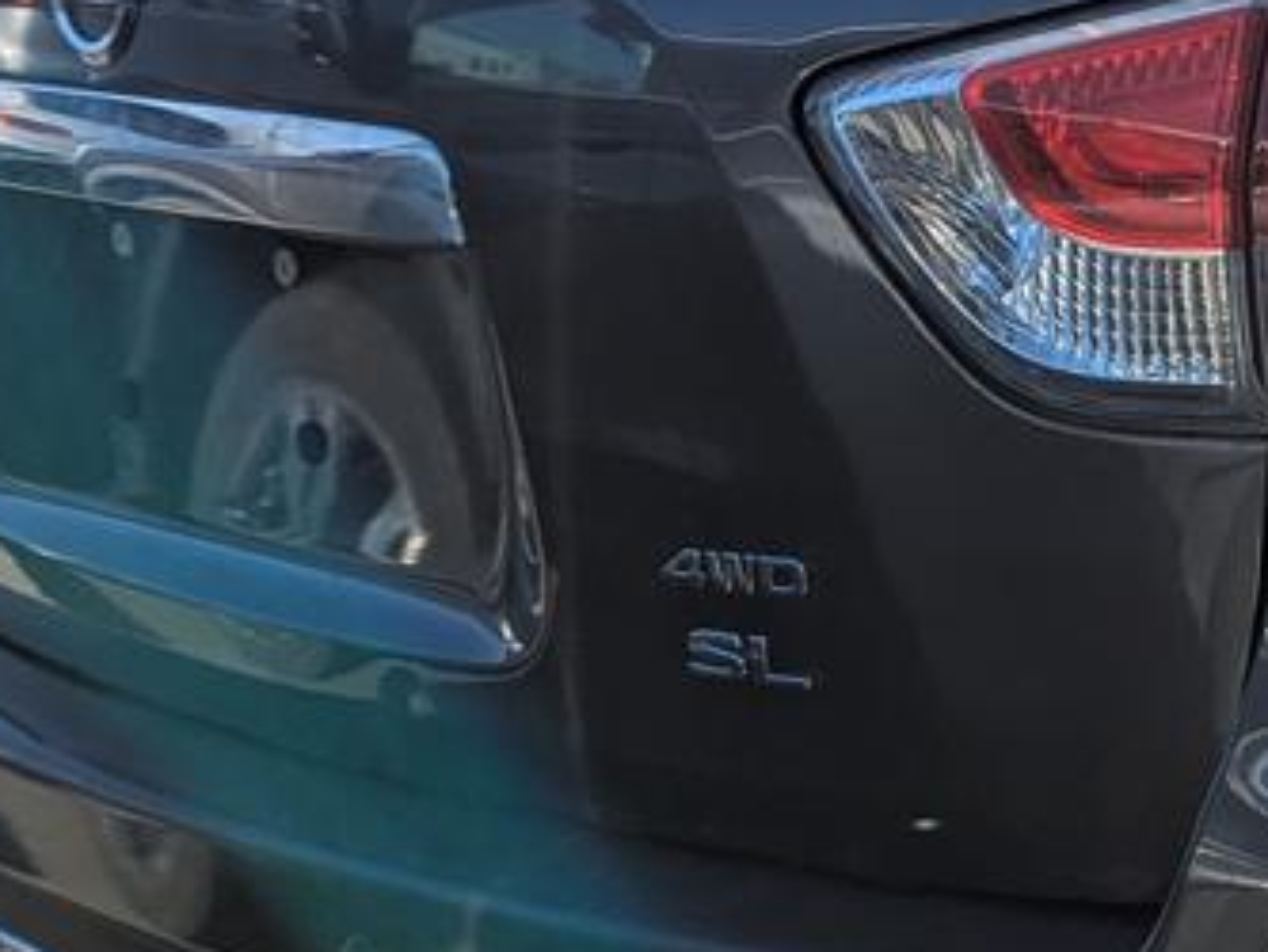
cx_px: 1830
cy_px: 293
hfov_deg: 19.0
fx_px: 3371
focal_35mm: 92
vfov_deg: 16.0
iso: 45
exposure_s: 1/5155
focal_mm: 6.81
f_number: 1.85
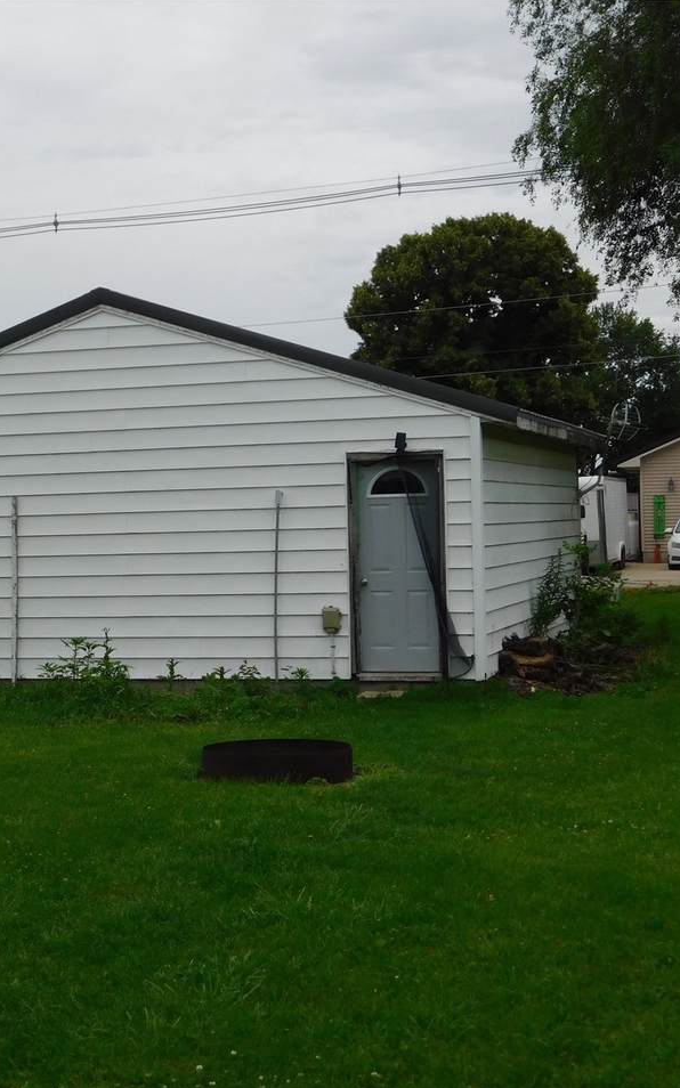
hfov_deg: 20.1
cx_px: 124
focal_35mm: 64
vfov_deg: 32.0
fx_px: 1898
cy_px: 545
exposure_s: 1/400
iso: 125
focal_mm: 8
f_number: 3.7
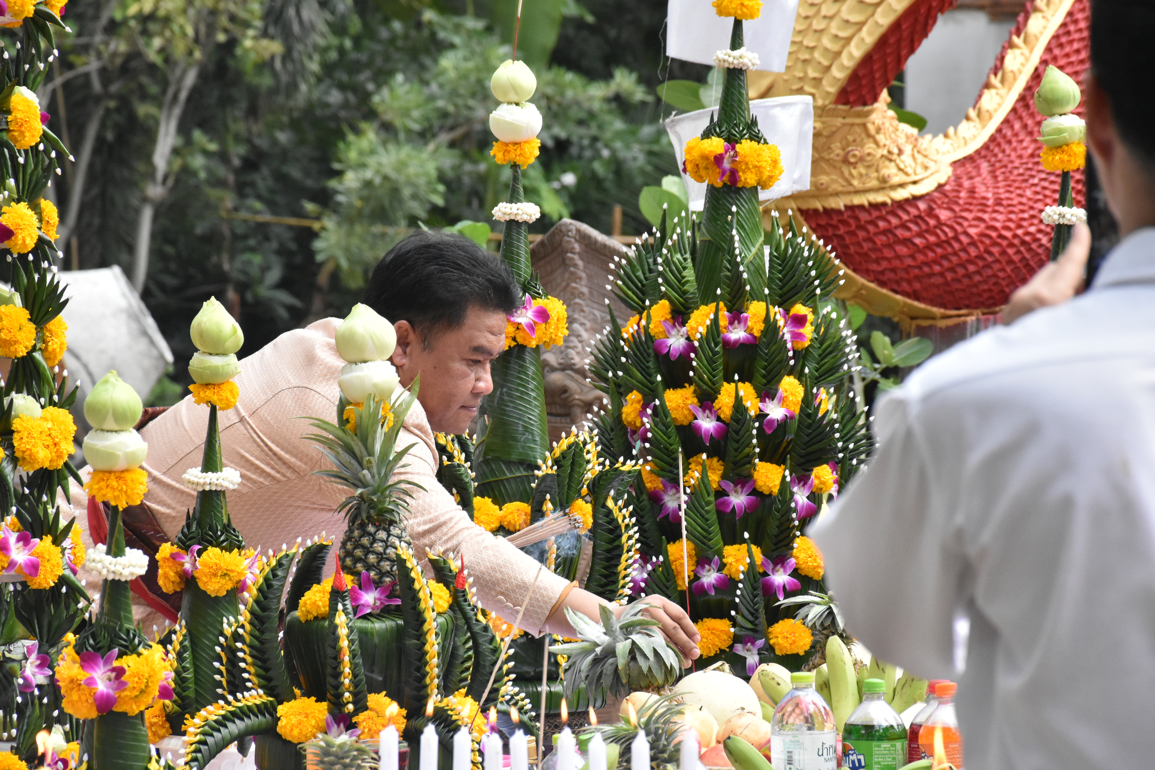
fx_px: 5390
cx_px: 578
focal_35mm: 168
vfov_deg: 8.2
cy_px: 385
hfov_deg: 12.2
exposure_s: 1/1250
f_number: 9
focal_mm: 112
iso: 2500
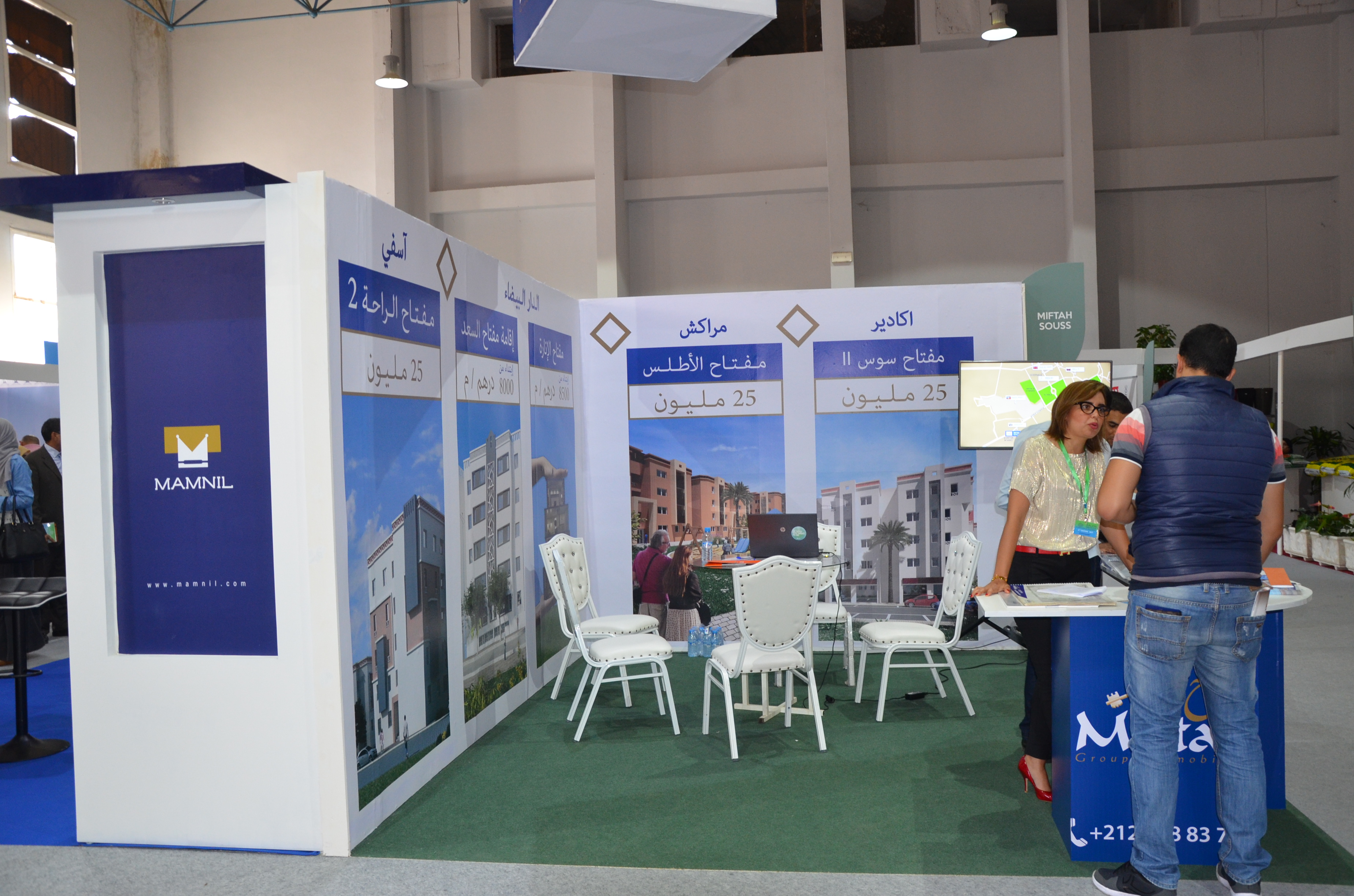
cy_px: 448
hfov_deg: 59.6
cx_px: 677
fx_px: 1182
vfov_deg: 41.5
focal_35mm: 32
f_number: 3.8
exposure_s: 1/60
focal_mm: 21
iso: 800
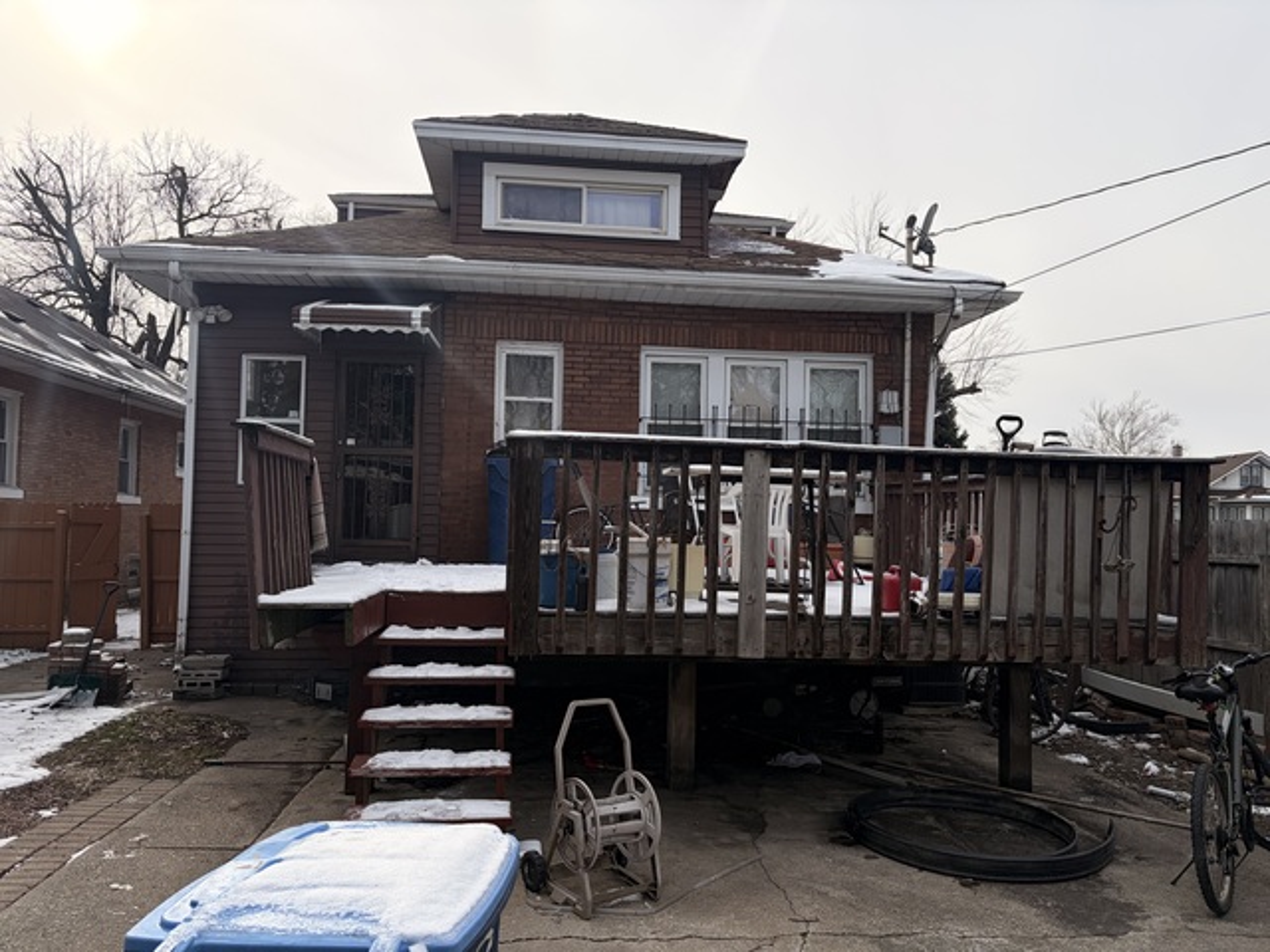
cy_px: 476
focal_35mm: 26
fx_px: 954
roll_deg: -0.6
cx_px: 635
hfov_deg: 67.3
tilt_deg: +2.8
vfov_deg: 53.1
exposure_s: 1/3125
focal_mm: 5.96
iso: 64
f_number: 1.6
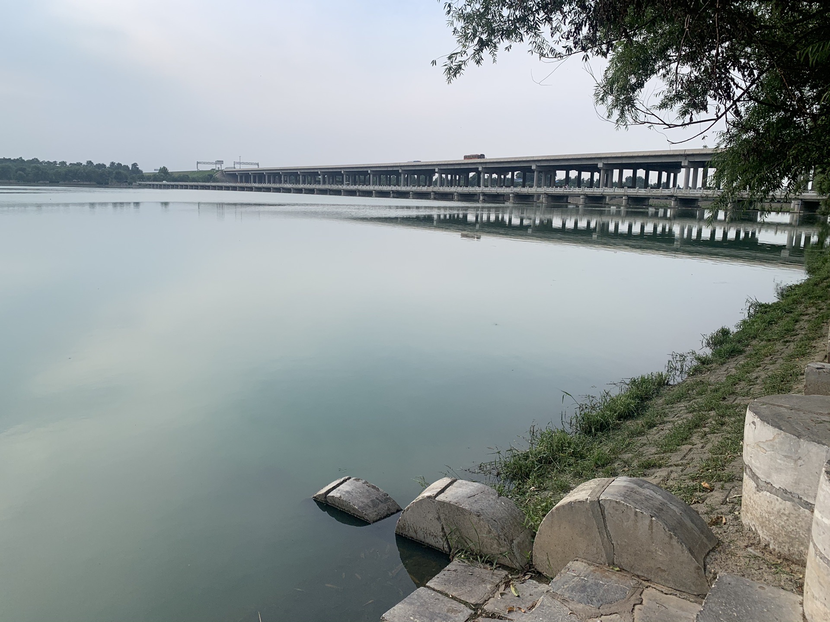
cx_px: 415
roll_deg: -1.3
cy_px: 311
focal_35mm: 26
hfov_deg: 67.3
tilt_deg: -10.6
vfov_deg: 53.1
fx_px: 623
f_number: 1.8
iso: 25
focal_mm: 4.25
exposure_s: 1/2075
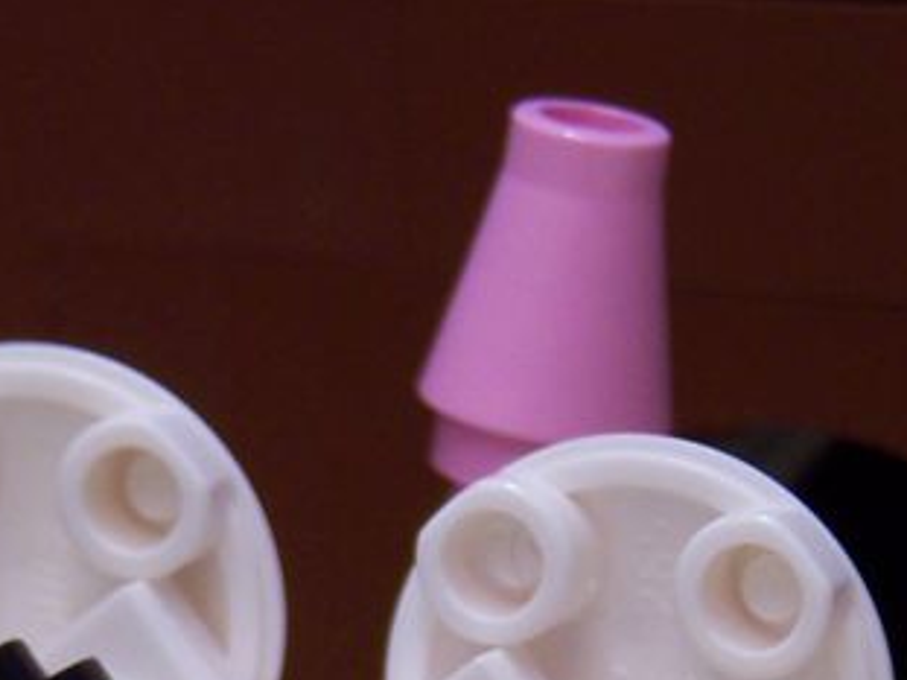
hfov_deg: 5.7
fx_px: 9062
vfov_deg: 4.3
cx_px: -73
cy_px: 1115
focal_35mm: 346
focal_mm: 17.5
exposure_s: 1/3
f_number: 3.2
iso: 80
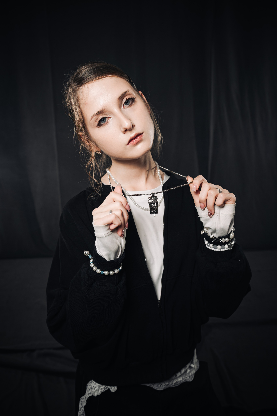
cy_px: 208
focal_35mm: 28
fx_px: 323
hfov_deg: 46.4
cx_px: 138
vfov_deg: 65.5
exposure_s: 1/160
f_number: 5
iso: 500
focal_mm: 28
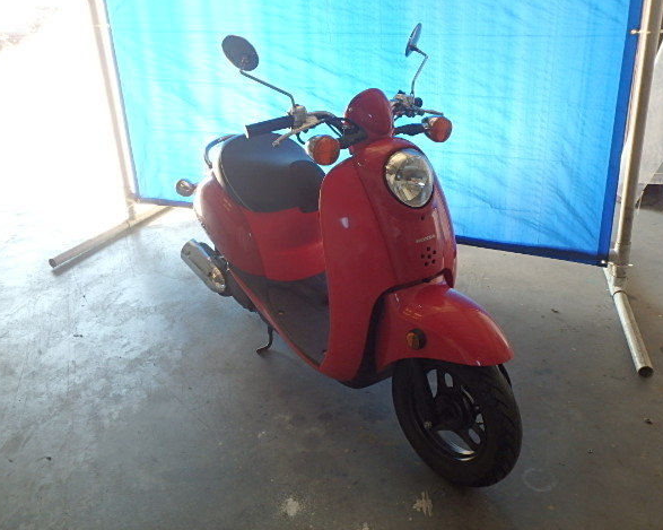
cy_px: 268
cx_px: 333
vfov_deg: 44.5
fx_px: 647
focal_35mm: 33
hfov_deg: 54.2
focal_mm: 5.6
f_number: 4.7
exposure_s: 1/40
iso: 200
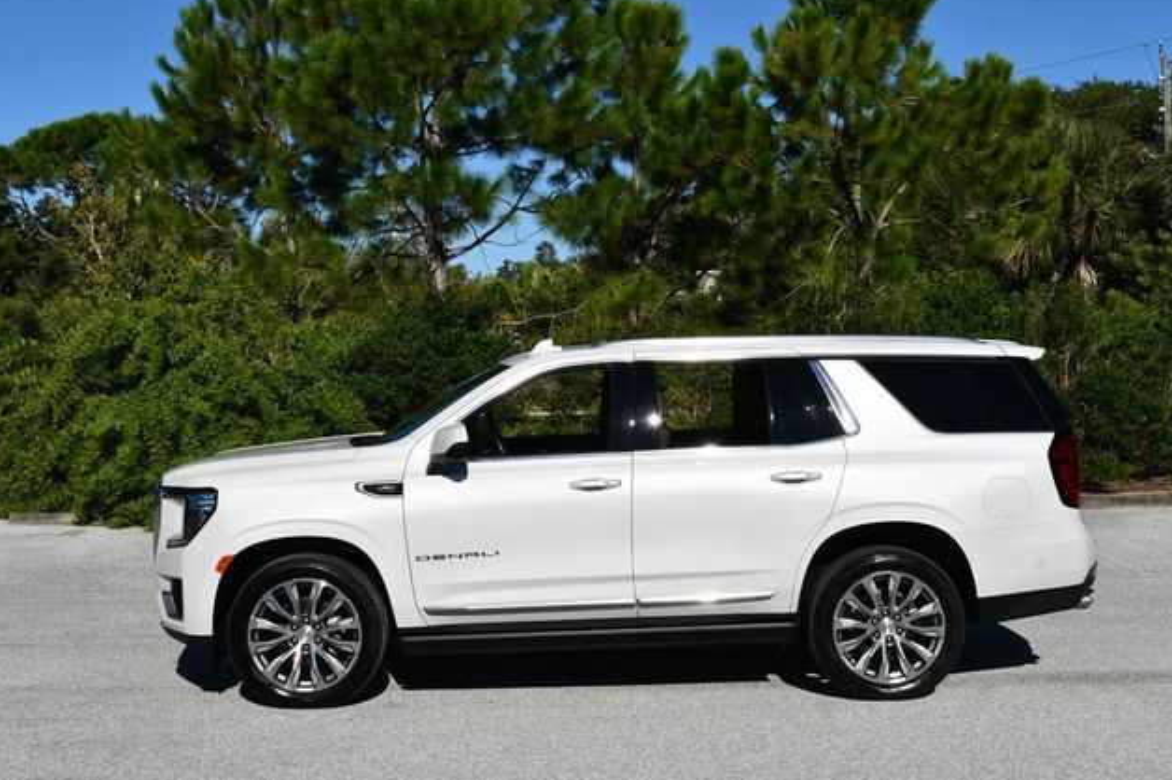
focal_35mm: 49
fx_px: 1594
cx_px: 592
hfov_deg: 40.4
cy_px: 386
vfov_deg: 27.5
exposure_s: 1/400
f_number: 10
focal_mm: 24
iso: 100
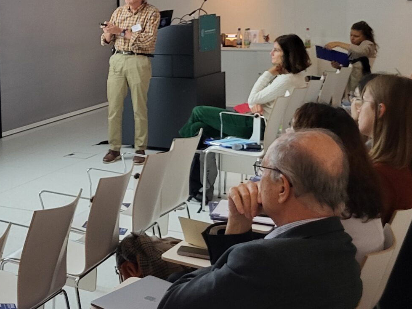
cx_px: -12
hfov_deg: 26.8
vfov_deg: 21.3
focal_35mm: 68
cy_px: 53
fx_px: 809
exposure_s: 1/50
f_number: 1.8
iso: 250
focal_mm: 5.4
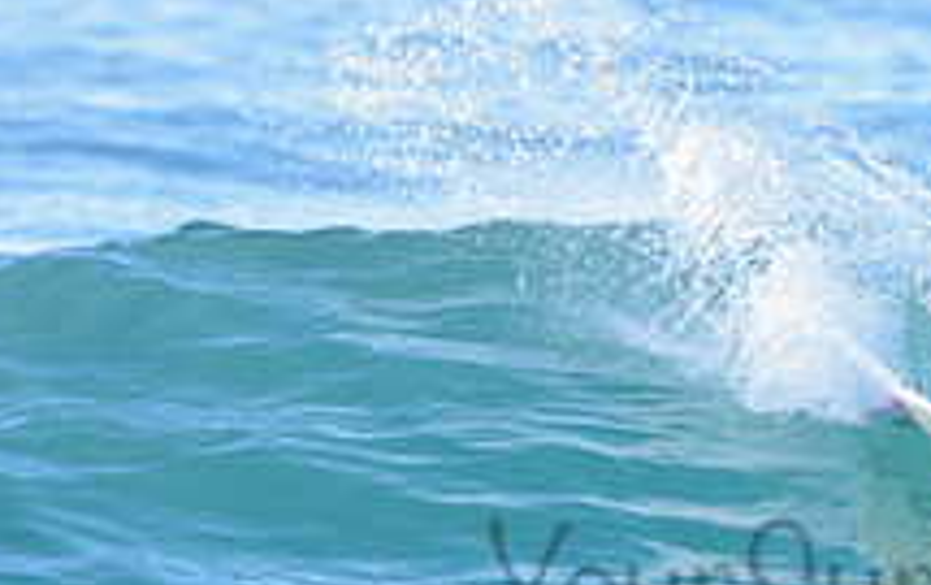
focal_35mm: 1685
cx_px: 663
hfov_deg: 1.2
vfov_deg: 0.8
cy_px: 432
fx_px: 42809
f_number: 5.6
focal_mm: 500
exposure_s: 1/2000
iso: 900
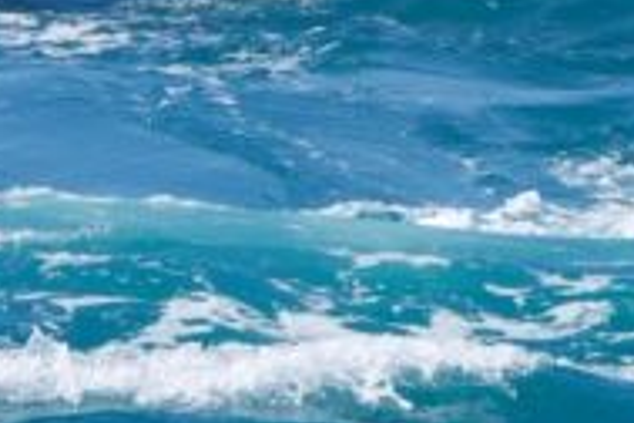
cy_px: -438
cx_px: 943
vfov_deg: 1.0
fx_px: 24513
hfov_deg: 1.5
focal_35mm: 1392
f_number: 8
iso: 1250
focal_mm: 329
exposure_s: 1/3200
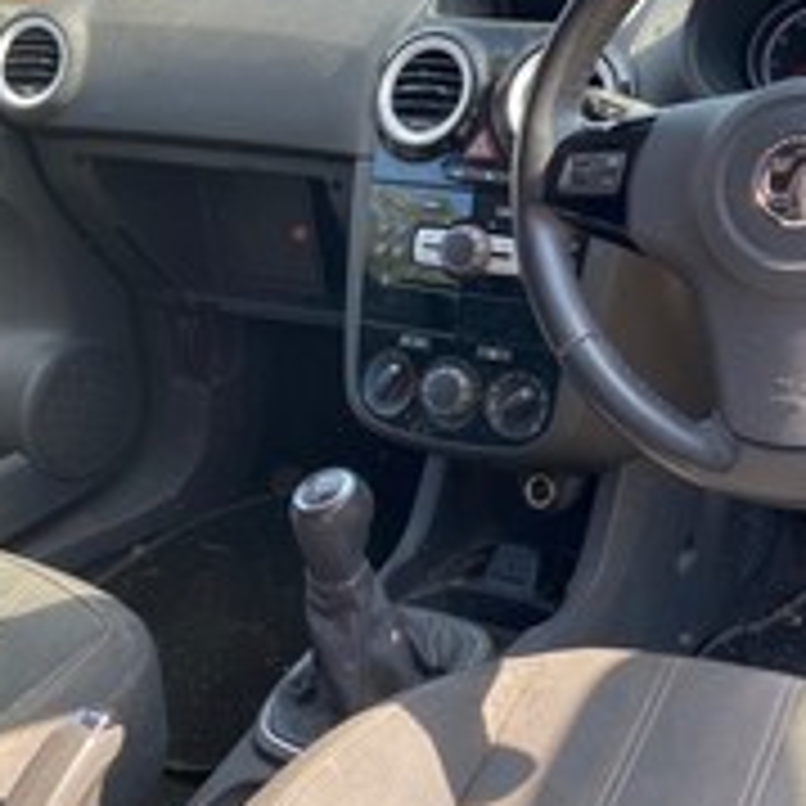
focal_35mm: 45
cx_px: 693
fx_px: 1185
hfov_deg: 35.8
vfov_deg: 37.3
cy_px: 306
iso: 32
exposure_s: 1/122
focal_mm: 4.25
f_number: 1.8
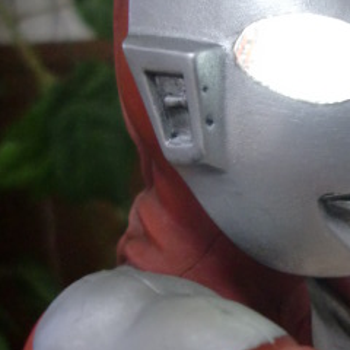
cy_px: 195
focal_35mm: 85
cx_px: 338
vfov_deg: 20.4
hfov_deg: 19.9
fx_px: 972
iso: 320
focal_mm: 6.3
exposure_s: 1/60
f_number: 2.8
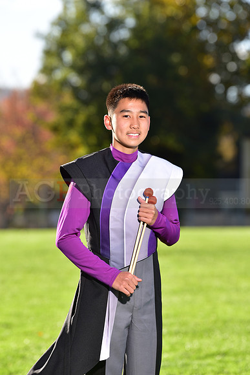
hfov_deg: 6.9
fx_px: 2082
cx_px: 125
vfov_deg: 10.3
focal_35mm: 200
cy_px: 188
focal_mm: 200
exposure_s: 1/250
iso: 80
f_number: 5
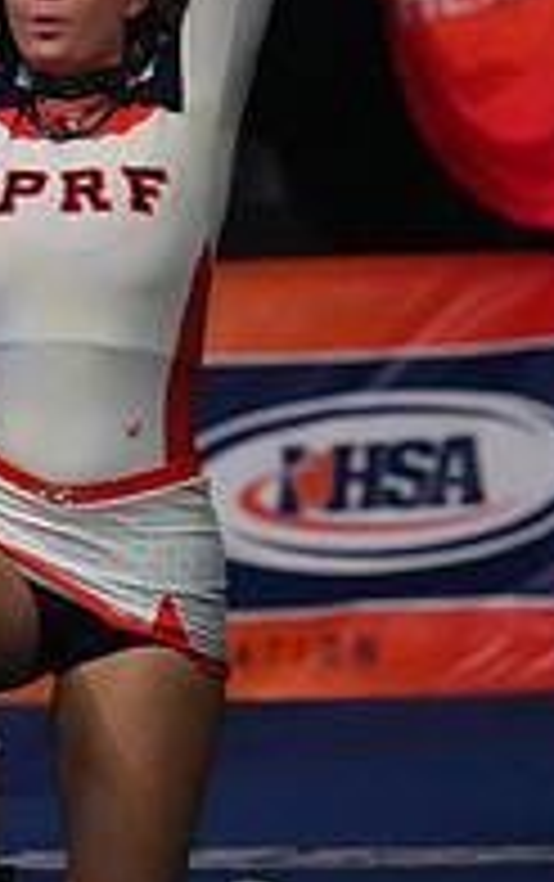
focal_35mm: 663
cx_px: -739
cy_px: 335
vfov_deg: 3.2
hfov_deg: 2.0
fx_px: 15969
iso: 16000
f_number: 5.6
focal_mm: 220
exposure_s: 1/1250
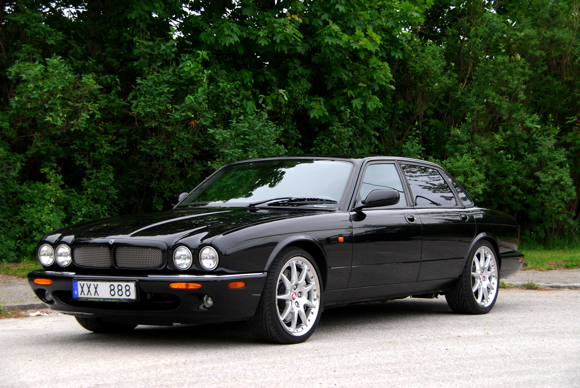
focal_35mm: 75
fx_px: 1210
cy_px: 194
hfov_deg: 27.0
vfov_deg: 18.2
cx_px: 290
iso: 400
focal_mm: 50
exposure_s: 1/160
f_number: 6.3
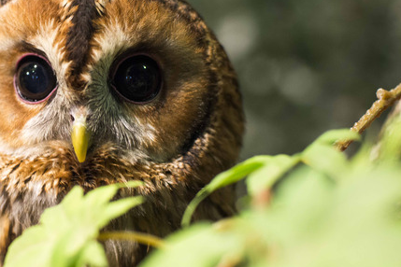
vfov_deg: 15.0
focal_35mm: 91
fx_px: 1014
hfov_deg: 21.9
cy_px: 110
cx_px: 42
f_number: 3.5
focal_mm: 50
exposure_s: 1/60
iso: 2000
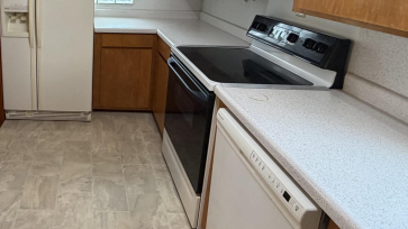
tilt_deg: -13.9
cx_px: 88
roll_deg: -0.7
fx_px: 303
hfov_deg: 62.8
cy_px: 39
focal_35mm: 28
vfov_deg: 39.5
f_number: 2.2
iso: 250
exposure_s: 1/60
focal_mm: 2.2
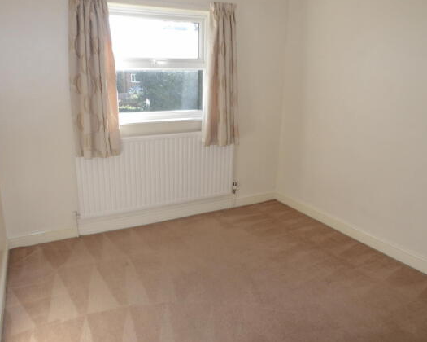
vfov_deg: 54.9
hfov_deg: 65.9
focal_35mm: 26
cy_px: 167
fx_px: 329
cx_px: 191
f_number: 4.1
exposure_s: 1/100
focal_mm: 4.3
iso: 100
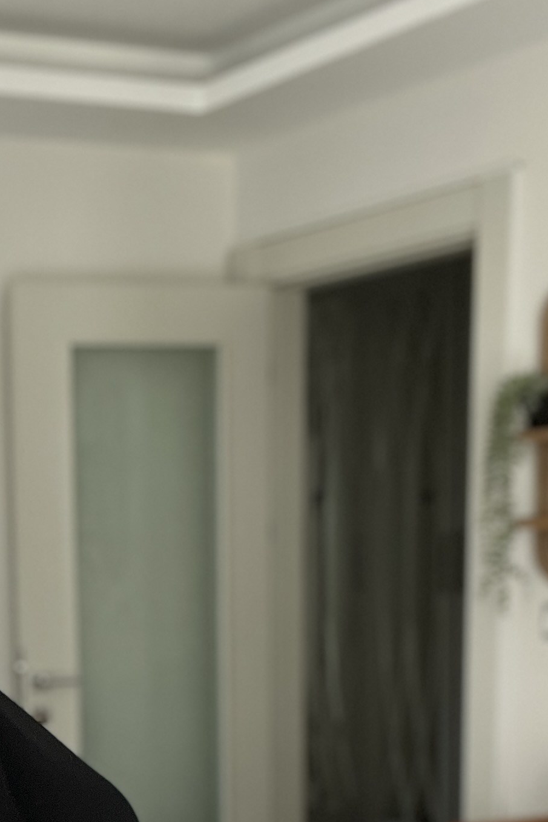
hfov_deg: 18.4
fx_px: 1621
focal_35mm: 71
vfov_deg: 26.9
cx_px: -74
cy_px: 820
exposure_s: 1/121
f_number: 2.2
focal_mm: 2.71
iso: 80
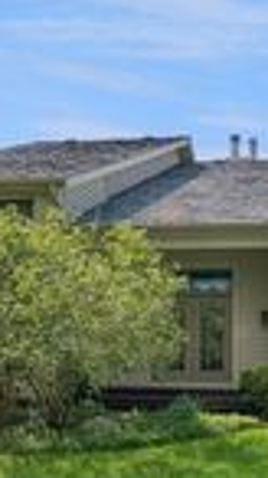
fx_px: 544
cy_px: 386
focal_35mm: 43
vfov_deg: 44.9
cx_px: 232
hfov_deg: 26.9
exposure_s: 1/250
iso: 320
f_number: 8
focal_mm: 12
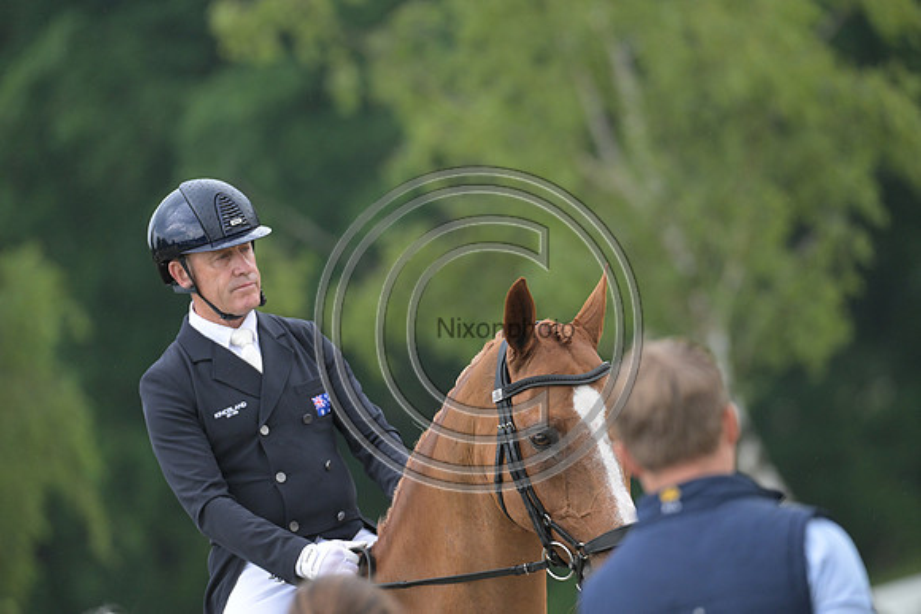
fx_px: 9723
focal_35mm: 380
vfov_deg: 3.6
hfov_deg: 5.4
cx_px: 460
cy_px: 307
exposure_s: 1/1250
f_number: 5
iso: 2500
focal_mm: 380
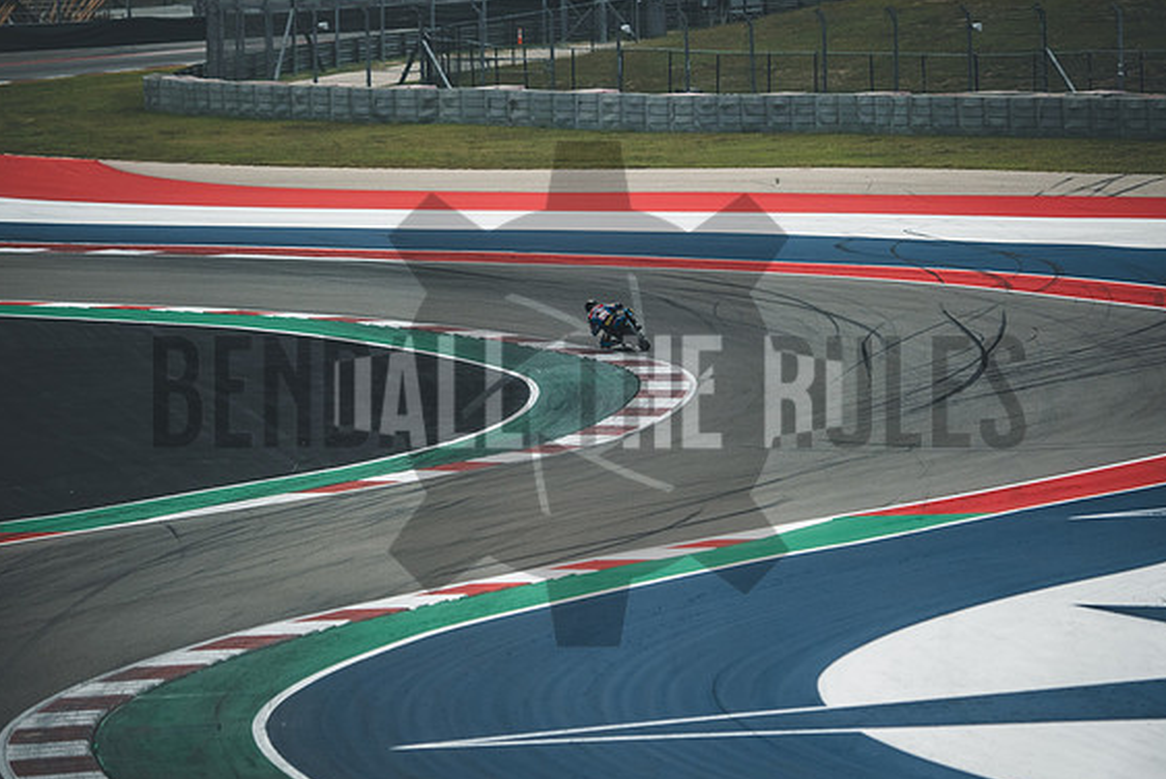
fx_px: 10013
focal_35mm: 309
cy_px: 395
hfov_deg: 6.7
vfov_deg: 4.5
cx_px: 588
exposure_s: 1/1250
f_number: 2
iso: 800
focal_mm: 200
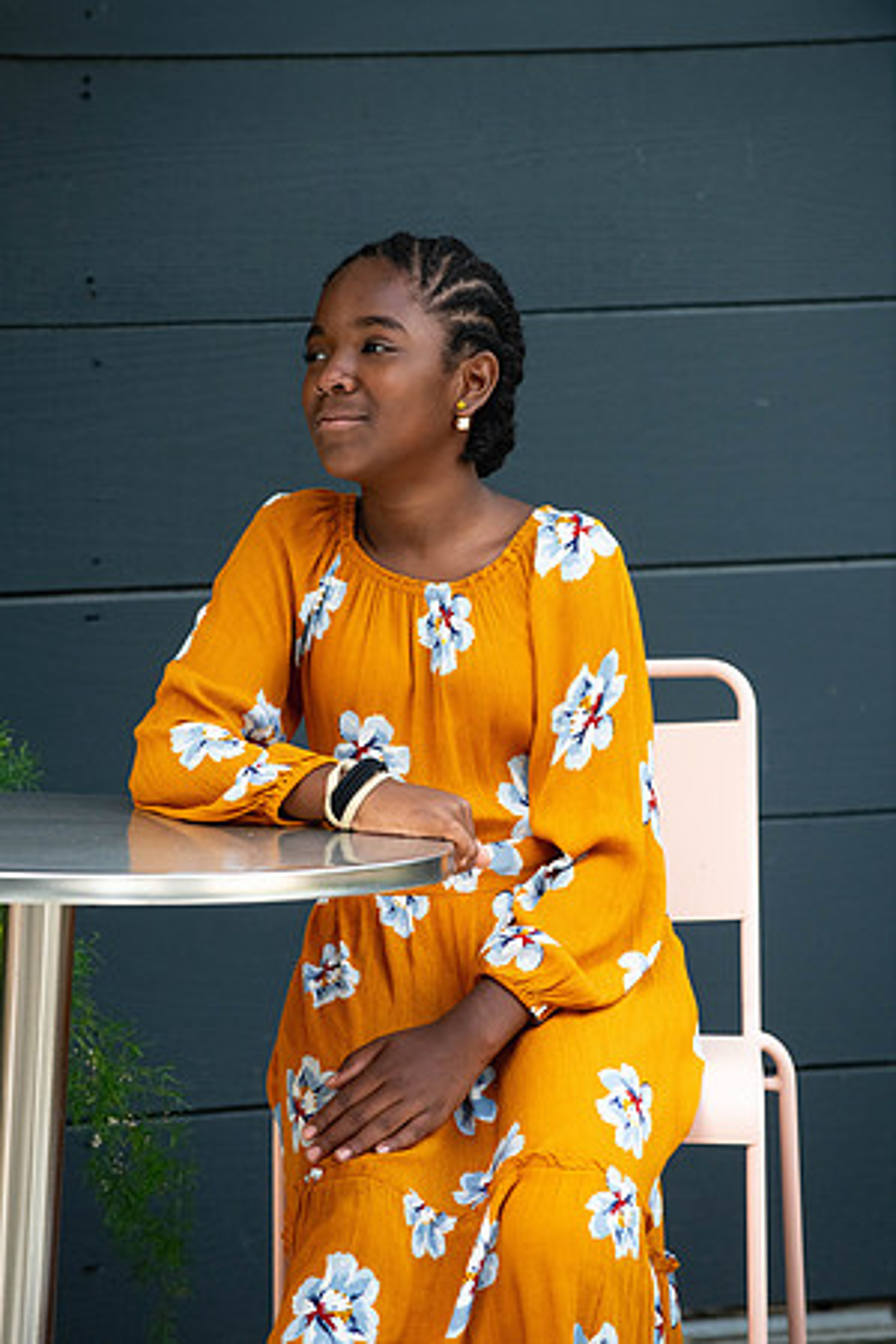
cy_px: 672
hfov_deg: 6.9
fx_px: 7466
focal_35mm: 200
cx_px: 448
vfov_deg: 10.3
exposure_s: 1/1000
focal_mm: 200
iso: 1250
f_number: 5.6
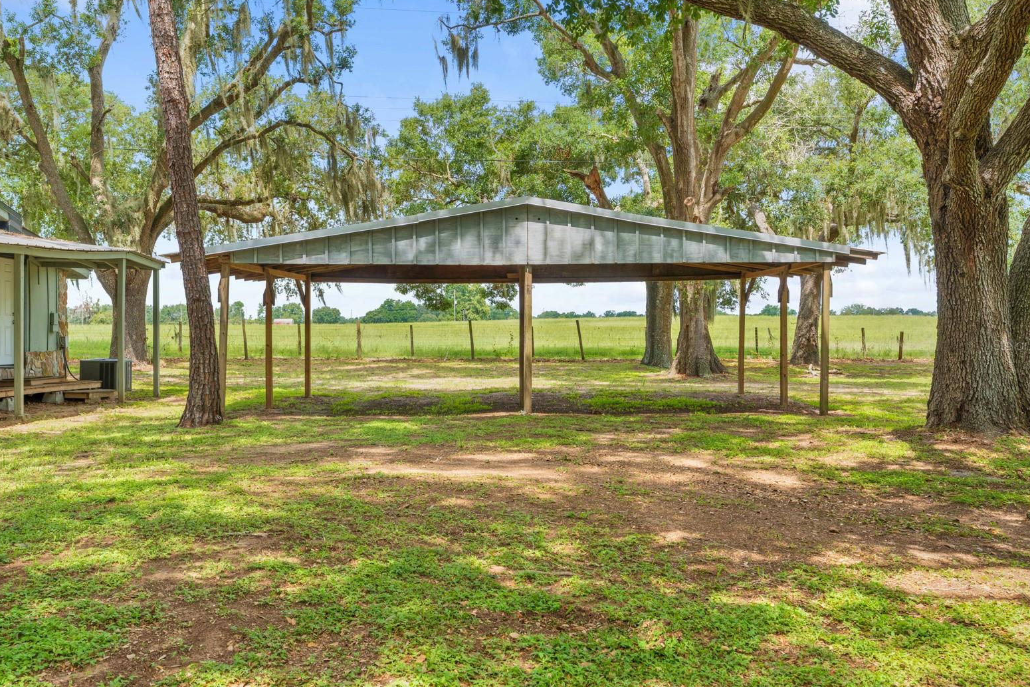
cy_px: 345
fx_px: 915
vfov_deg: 41.1
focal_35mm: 32
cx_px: 524
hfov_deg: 58.7
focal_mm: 31
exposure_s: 1/100
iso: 200
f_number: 8
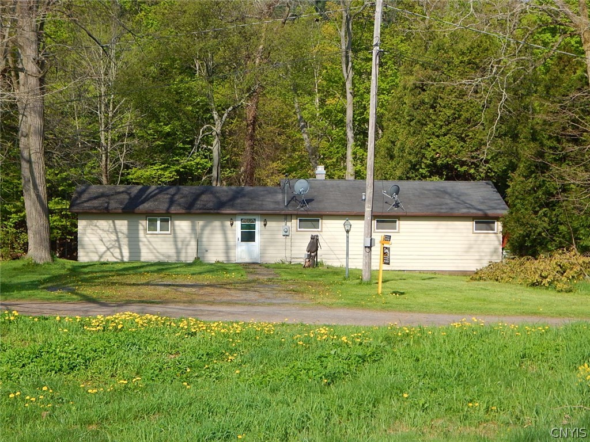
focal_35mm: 69
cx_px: 295
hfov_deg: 28.2
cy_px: 221
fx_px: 1176
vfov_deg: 21.3
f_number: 4.1
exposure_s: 1/800
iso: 125
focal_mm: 12.3
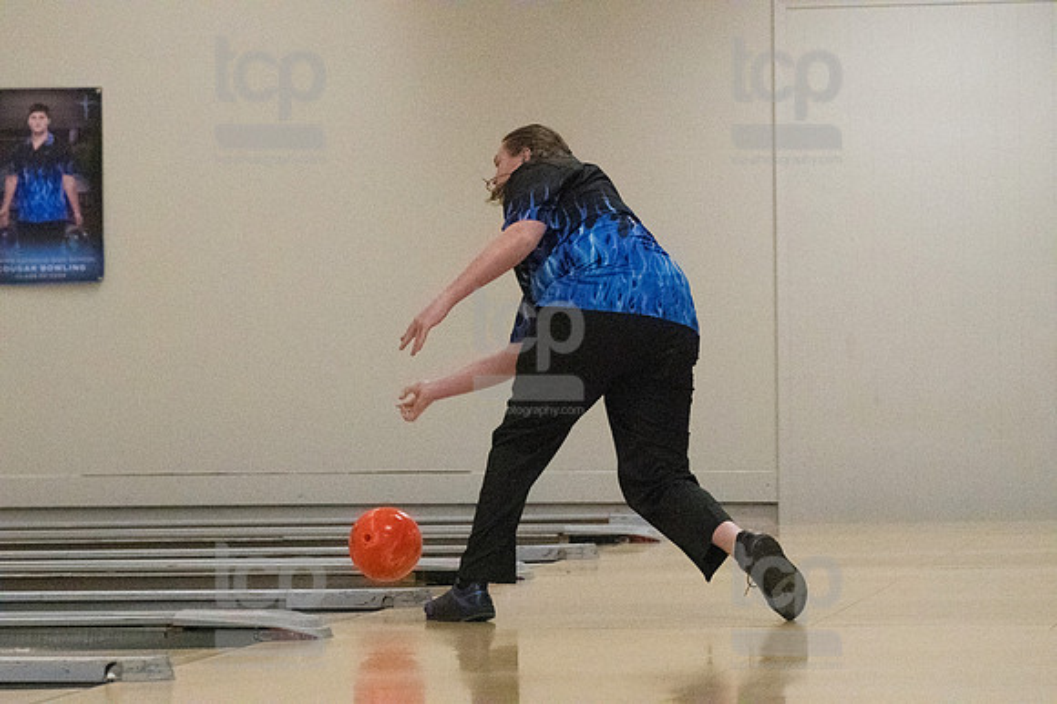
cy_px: 352
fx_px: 4842
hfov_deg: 12.5
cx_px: 528
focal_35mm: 165
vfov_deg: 8.3
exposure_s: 1/1250
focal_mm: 110
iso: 10000
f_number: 4
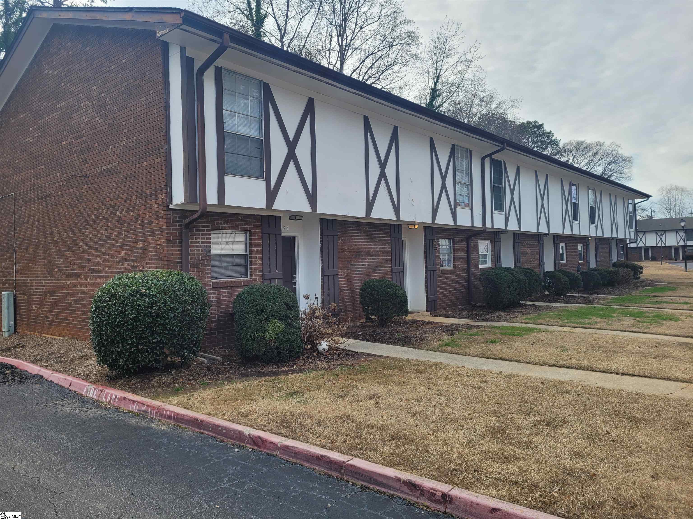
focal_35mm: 26
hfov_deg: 67.3
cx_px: 346
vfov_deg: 53.1
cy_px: 260
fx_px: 521
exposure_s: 1/1120
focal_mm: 5.4
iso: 40
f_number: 1.8
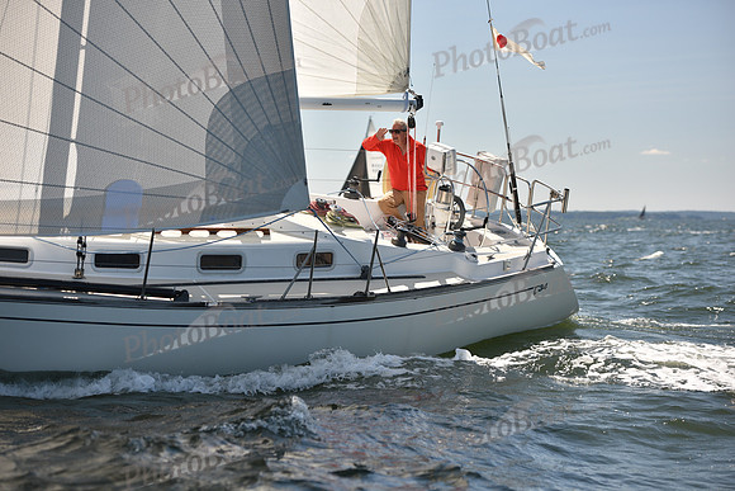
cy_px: 246
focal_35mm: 90
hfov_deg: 22.6
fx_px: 1838
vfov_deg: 15.2
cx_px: 368
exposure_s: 1/1250
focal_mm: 90
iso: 250
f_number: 3.5
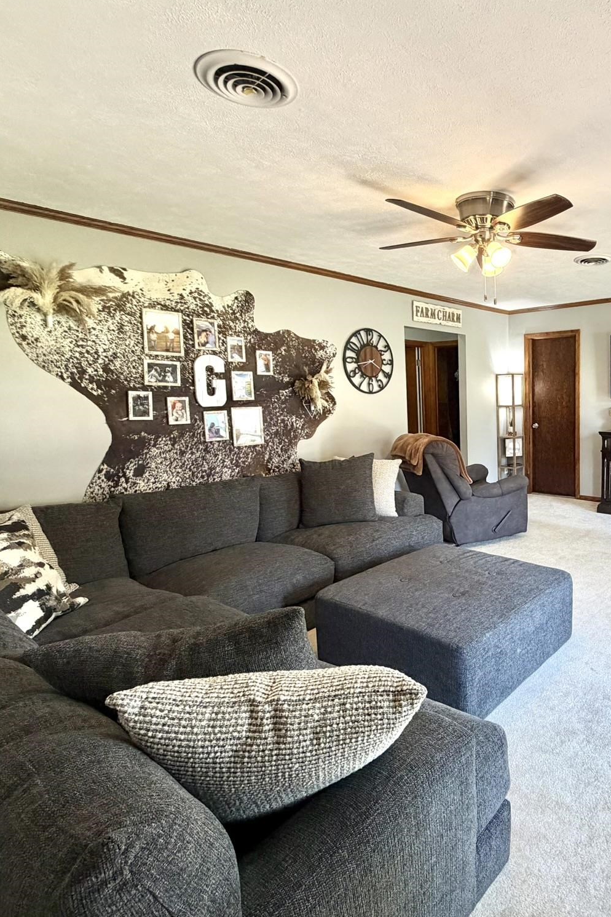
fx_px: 509
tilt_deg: -6.9
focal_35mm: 20
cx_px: 491
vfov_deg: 84.0
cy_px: 450
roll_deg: +0.8
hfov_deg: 57.2
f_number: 2.2
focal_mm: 2.22
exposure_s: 1/120
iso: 250
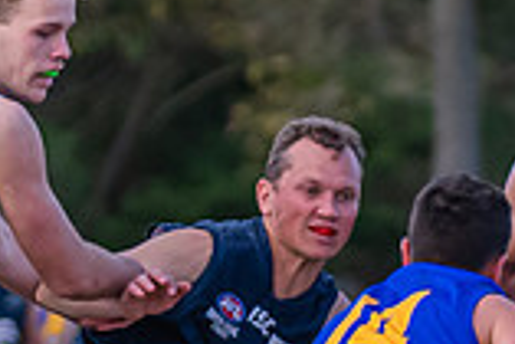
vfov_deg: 0.9
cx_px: 164
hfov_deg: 1.4
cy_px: 383
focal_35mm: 1455
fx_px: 20833
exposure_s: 1/2000
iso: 900
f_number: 4
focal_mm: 190
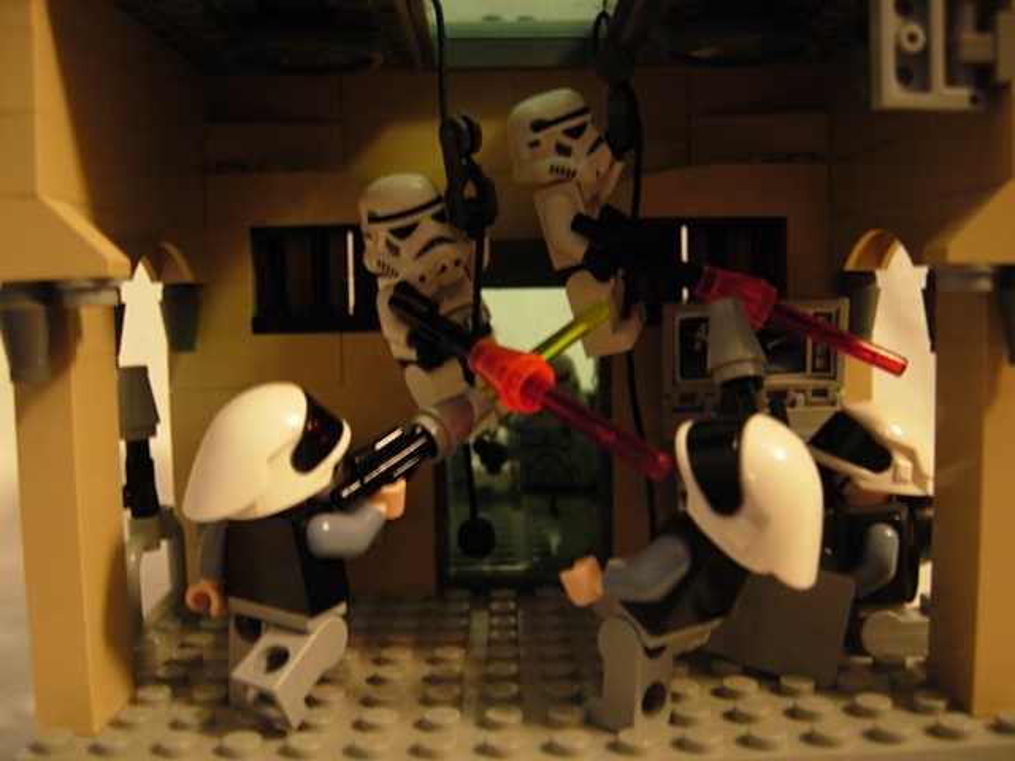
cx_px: 508
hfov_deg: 51.4
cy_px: 380
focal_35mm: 36
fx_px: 1056
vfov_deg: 39.7
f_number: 2.7
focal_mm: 7.5
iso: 163
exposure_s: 1/4
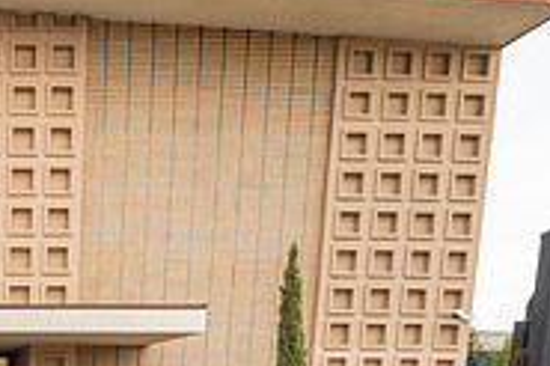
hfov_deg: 35.9
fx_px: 672
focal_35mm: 44
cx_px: -92
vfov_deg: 24.8
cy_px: 519
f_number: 4.5
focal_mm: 14
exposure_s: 1/125
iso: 200
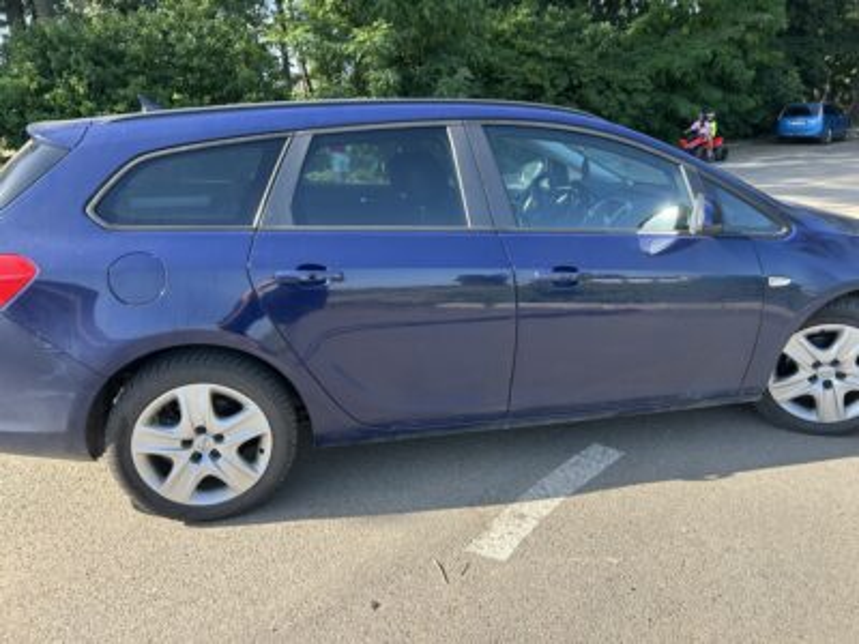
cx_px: 430
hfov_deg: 67.3
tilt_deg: -13.5
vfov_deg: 53.1
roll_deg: +3.0
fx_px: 645
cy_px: 322
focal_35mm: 26
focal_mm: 5.7
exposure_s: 1/808
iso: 50
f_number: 1.5
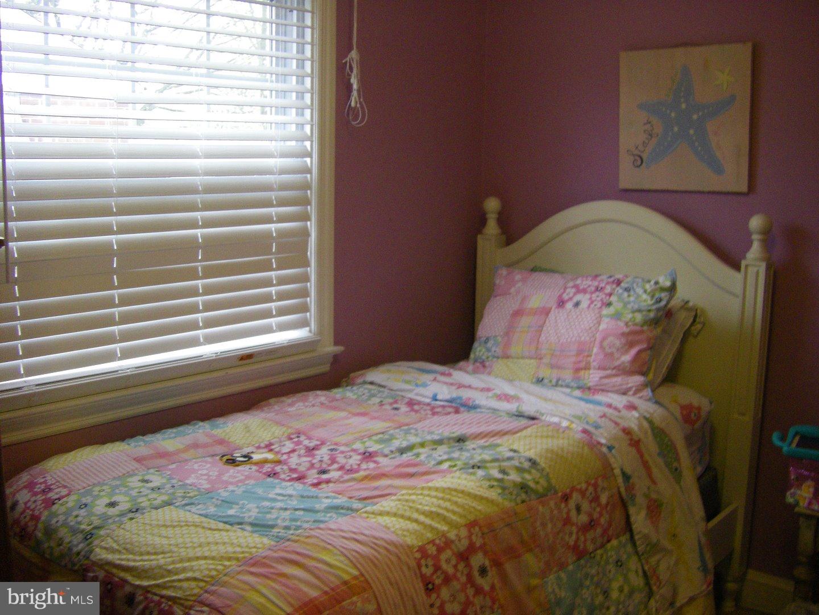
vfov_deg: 37.7
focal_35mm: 38
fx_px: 899
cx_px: 410
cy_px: 308
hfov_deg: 49.0
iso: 320
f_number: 3.5
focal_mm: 6.3
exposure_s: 1/50
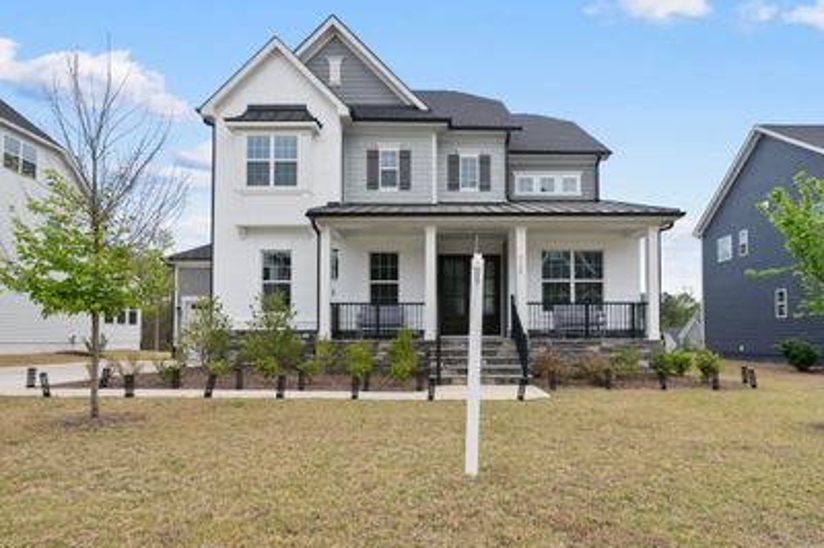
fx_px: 457
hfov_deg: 83.8
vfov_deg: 61.5
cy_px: 320
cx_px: 449
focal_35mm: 20
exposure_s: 1/30
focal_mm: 16
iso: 100
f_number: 7.1
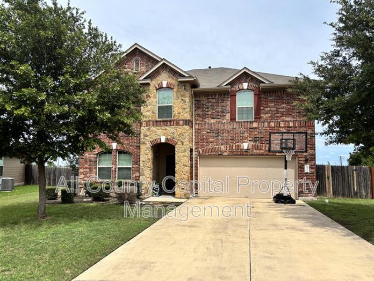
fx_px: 281
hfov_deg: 67.3
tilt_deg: +4.4
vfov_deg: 53.1
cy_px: 140
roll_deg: -0.5
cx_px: 187
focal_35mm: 26
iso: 50
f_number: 1.6
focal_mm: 5.96
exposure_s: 1/4255
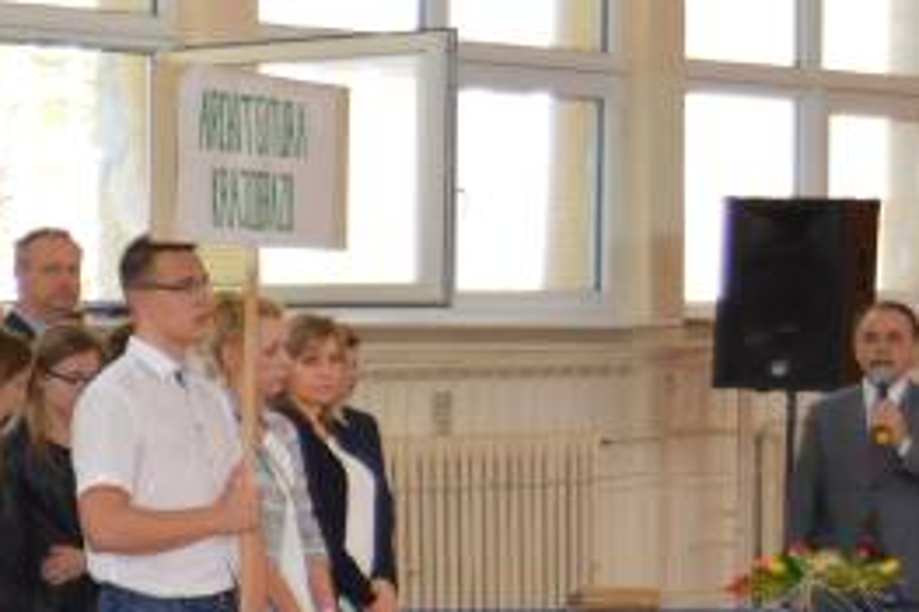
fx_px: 3878
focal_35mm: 152
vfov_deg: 9.0
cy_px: 628
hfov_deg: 12.2
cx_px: -849
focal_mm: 26
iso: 400
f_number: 4
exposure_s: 1/100
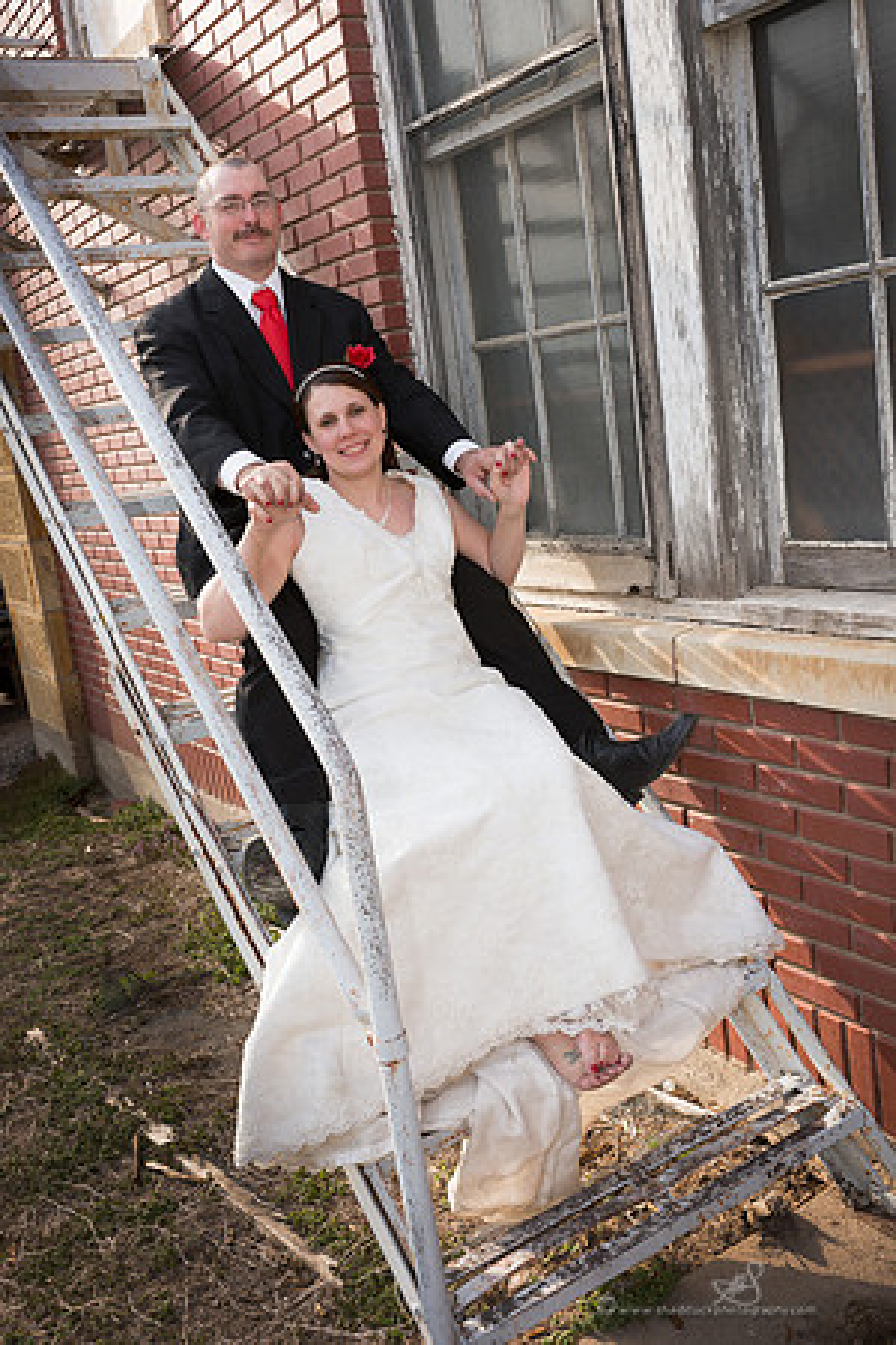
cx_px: 448
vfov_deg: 54.4
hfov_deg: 37.9
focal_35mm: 35
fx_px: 1307
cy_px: 672
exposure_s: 1/250
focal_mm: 35
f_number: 7.1
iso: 400
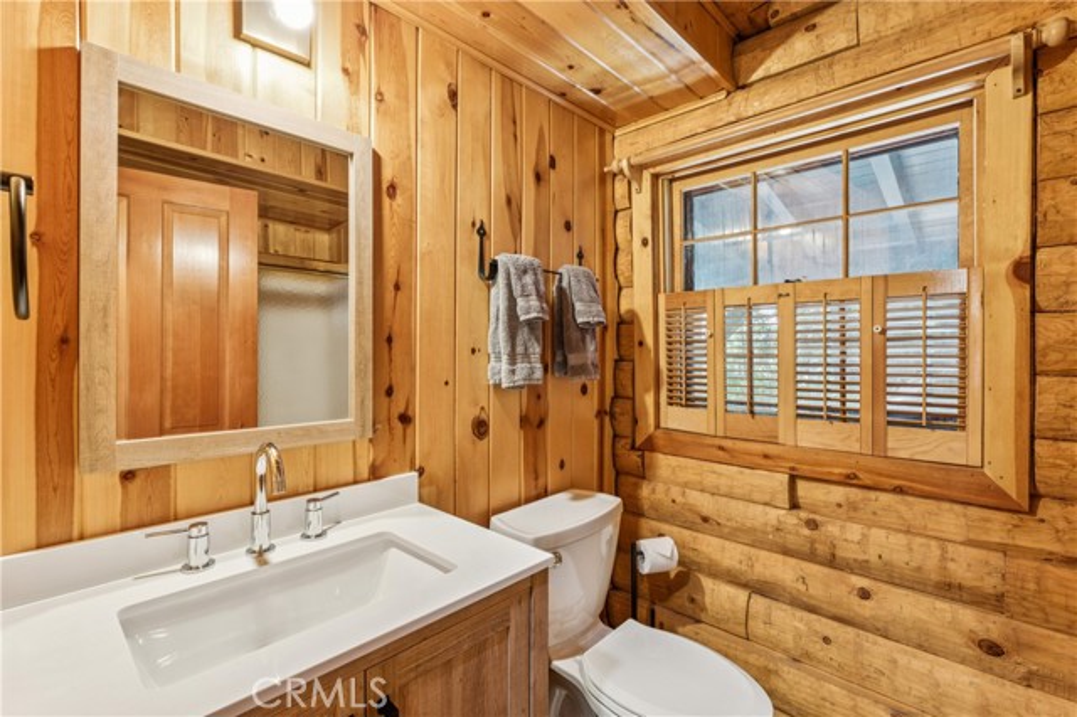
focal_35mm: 16
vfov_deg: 73.0
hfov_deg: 96.1
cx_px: 538
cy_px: 358
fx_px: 484
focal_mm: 16.2
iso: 100
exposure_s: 1.6
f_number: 13
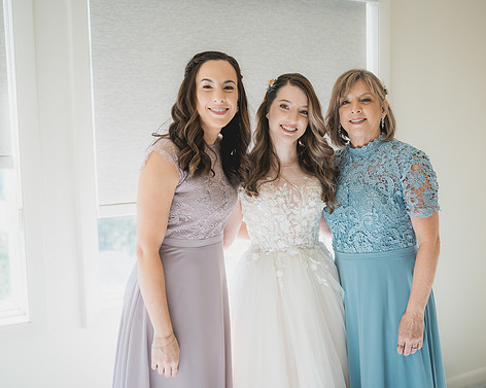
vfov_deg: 35.6
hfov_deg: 43.8
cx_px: 275
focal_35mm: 42
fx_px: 604
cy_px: 192
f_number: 2.2
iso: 400
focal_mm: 35
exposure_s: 1/1000
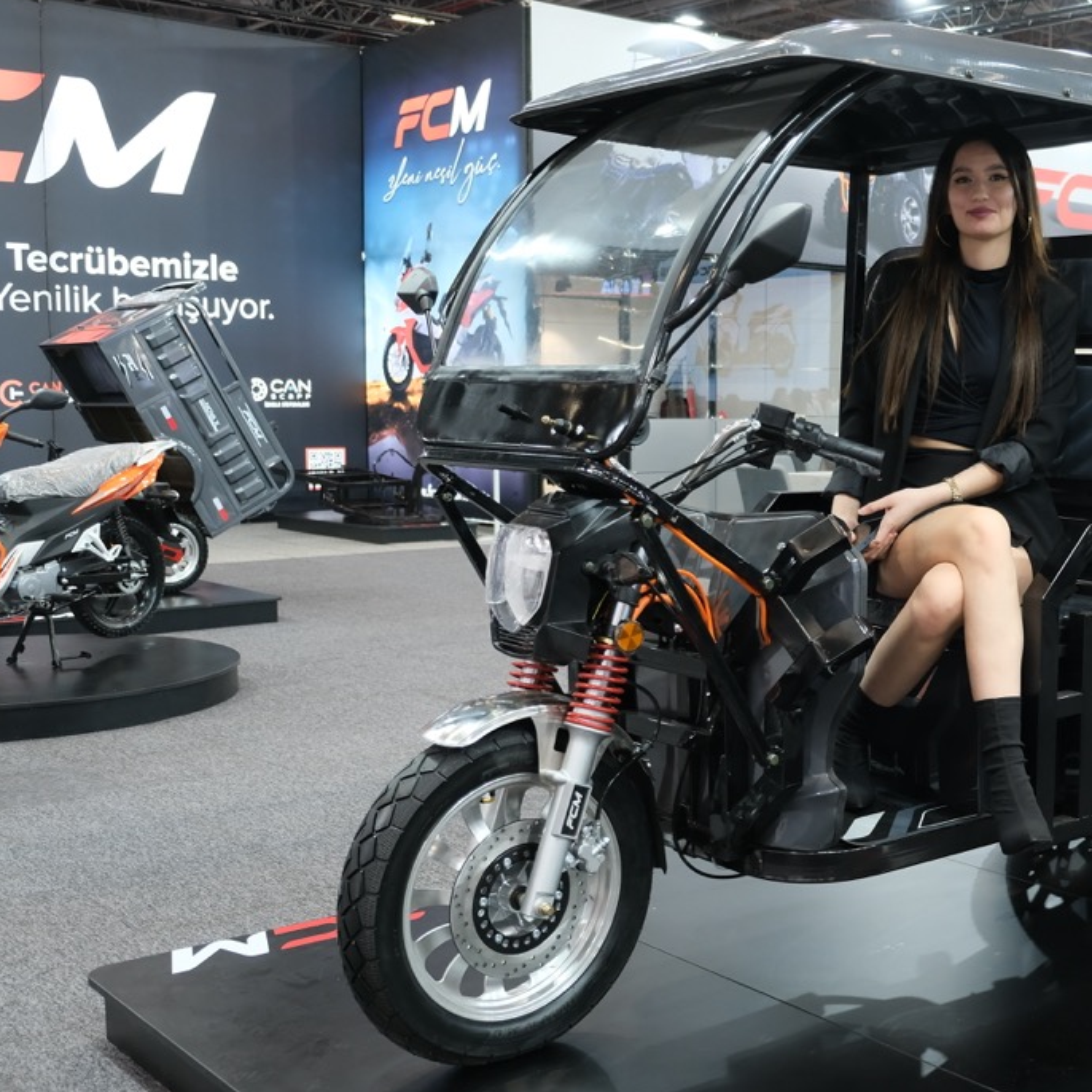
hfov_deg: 35.3
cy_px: 564
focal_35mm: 46
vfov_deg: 36.8
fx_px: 1642
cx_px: 915
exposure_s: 1/100
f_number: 2.8
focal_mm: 19.6
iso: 640
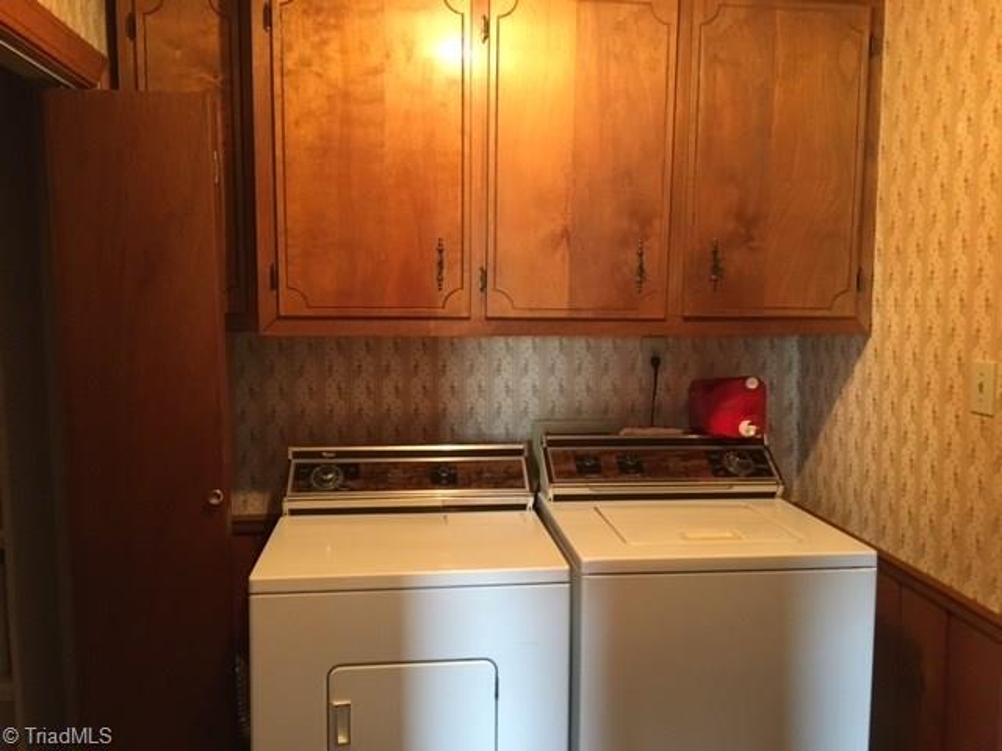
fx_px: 839
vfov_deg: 48.2
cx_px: 501
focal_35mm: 29
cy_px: 376
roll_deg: +0.2
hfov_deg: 61.7
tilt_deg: -5.5
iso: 200
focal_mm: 4.15
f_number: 2.2
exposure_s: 1/20
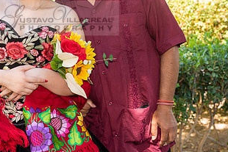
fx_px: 735
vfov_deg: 11.8
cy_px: 18
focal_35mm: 116
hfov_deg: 17.5
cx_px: 57
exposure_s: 1/200
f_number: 6.3
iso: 500
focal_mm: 62
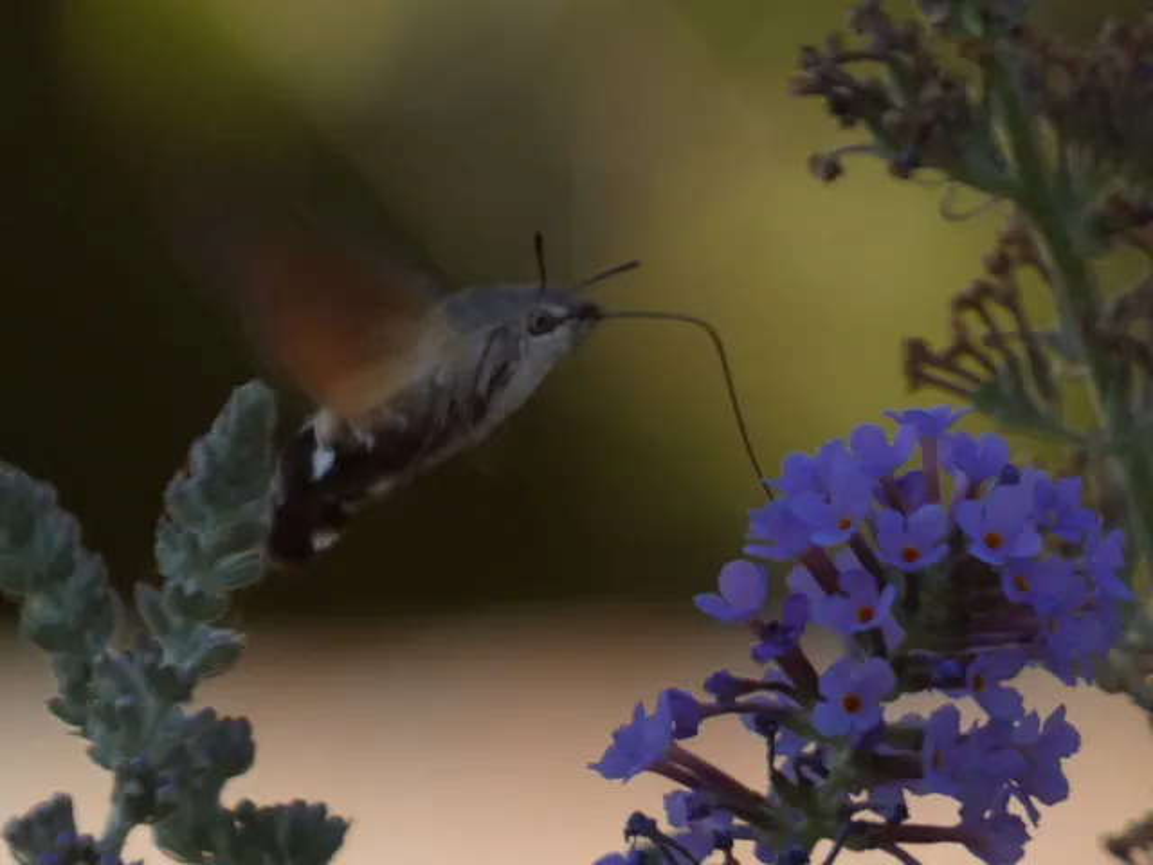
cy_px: 432
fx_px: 34407
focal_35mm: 1033
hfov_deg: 1.9
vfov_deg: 1.4
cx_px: 576
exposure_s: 1/125
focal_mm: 185
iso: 125
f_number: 5.6
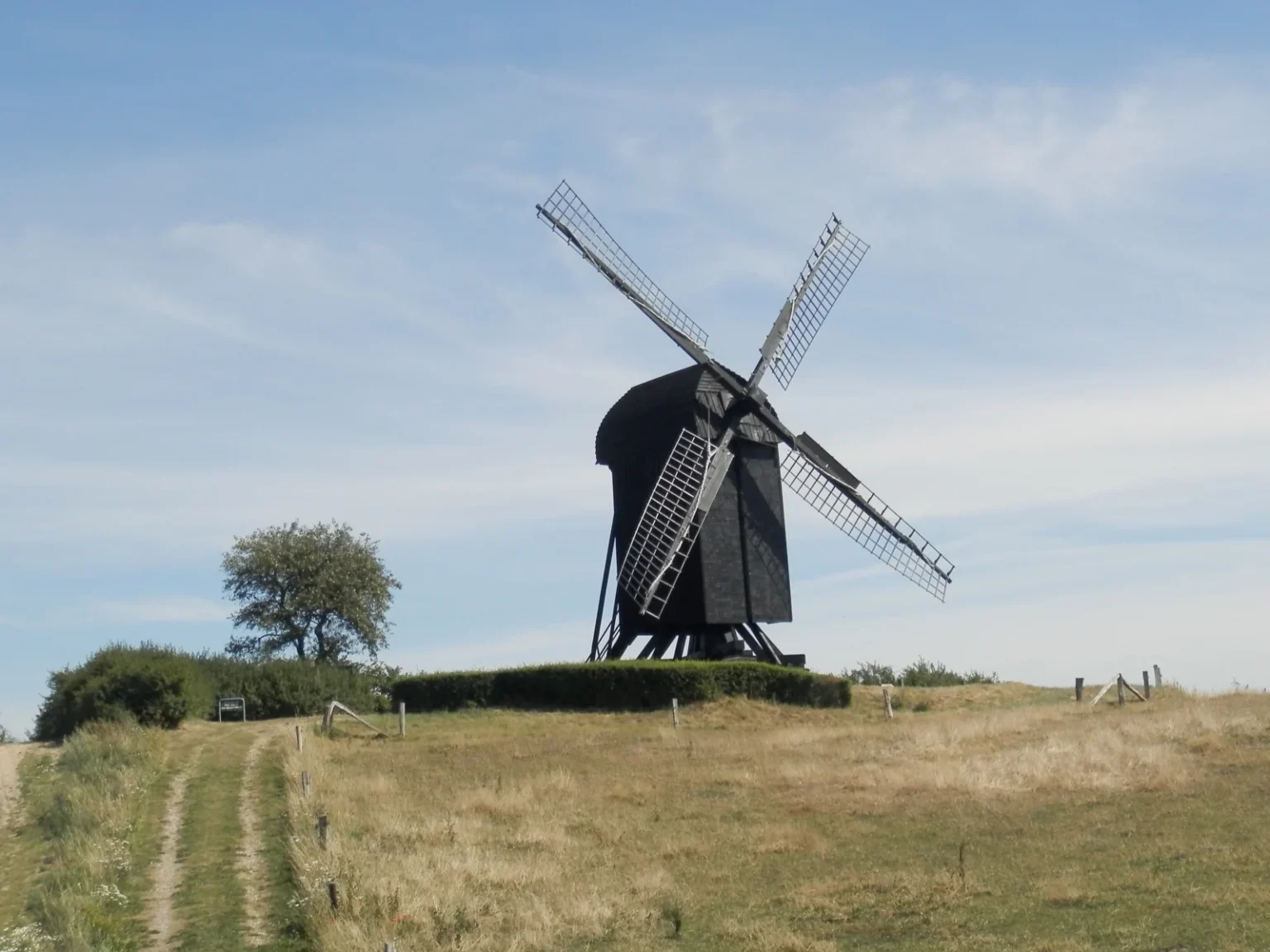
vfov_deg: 31.5
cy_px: 476
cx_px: 635
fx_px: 1688
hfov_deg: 41.2
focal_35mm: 46
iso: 100
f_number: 10.2
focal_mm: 8.2
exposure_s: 1/200
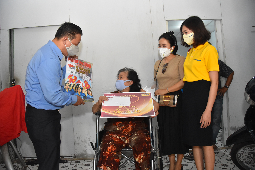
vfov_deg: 47.9
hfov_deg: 67.4
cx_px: 128
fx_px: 191
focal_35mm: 27
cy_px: 85
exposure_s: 1/200
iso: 3200
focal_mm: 18
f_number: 3.5
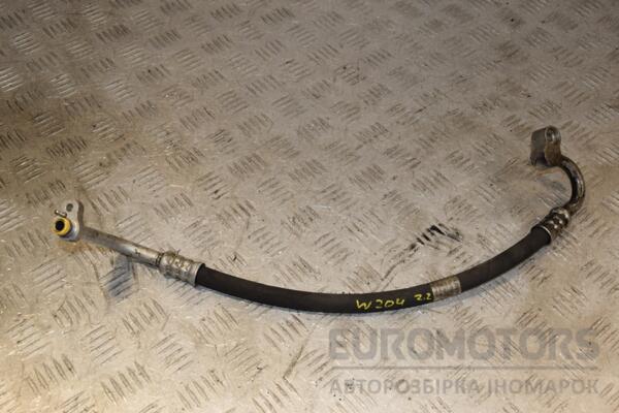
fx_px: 722
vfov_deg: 31.9
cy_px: 206
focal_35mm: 42
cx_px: 310
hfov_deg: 46.4
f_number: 9
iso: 800
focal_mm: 28
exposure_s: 1/200
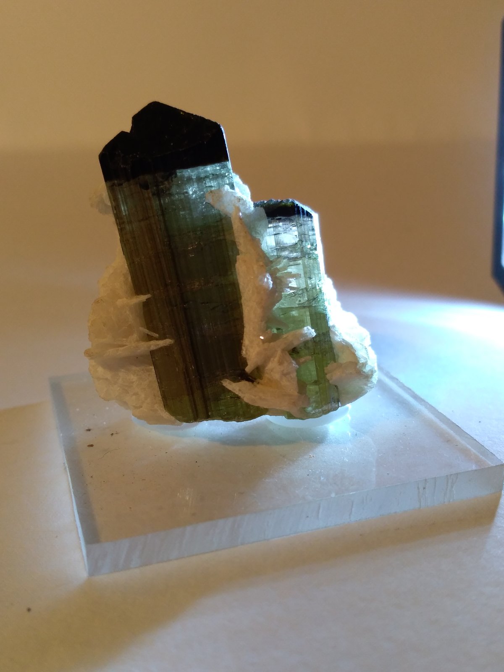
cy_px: 336
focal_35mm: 26
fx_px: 505
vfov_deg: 67.3
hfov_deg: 53.1
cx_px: 252
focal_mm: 3.54
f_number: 2
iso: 165
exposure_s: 1/100
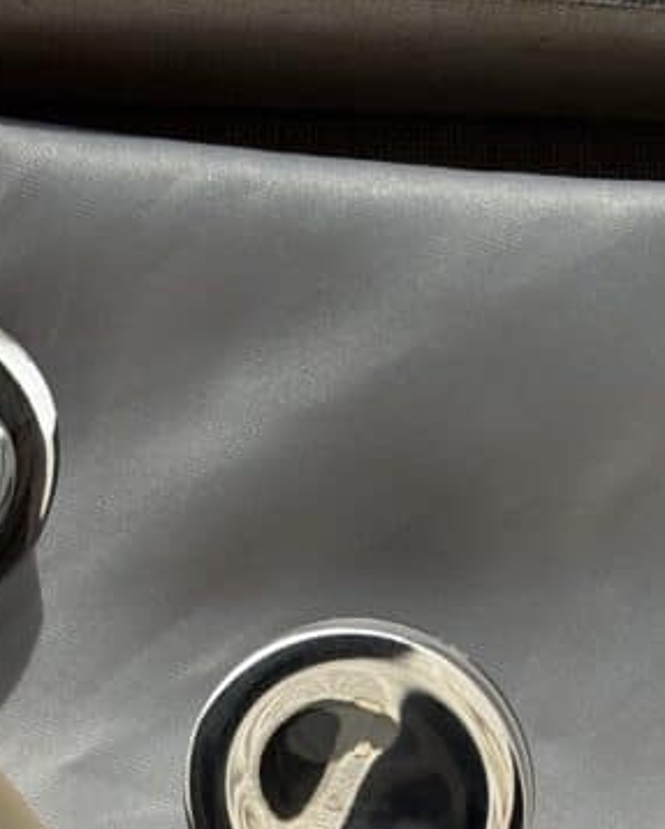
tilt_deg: -74.3
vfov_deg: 12.7
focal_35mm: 145
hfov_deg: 10.6
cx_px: 151
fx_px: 3563
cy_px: 1181
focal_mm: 5.96
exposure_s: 1/5076
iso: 40
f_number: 1.6
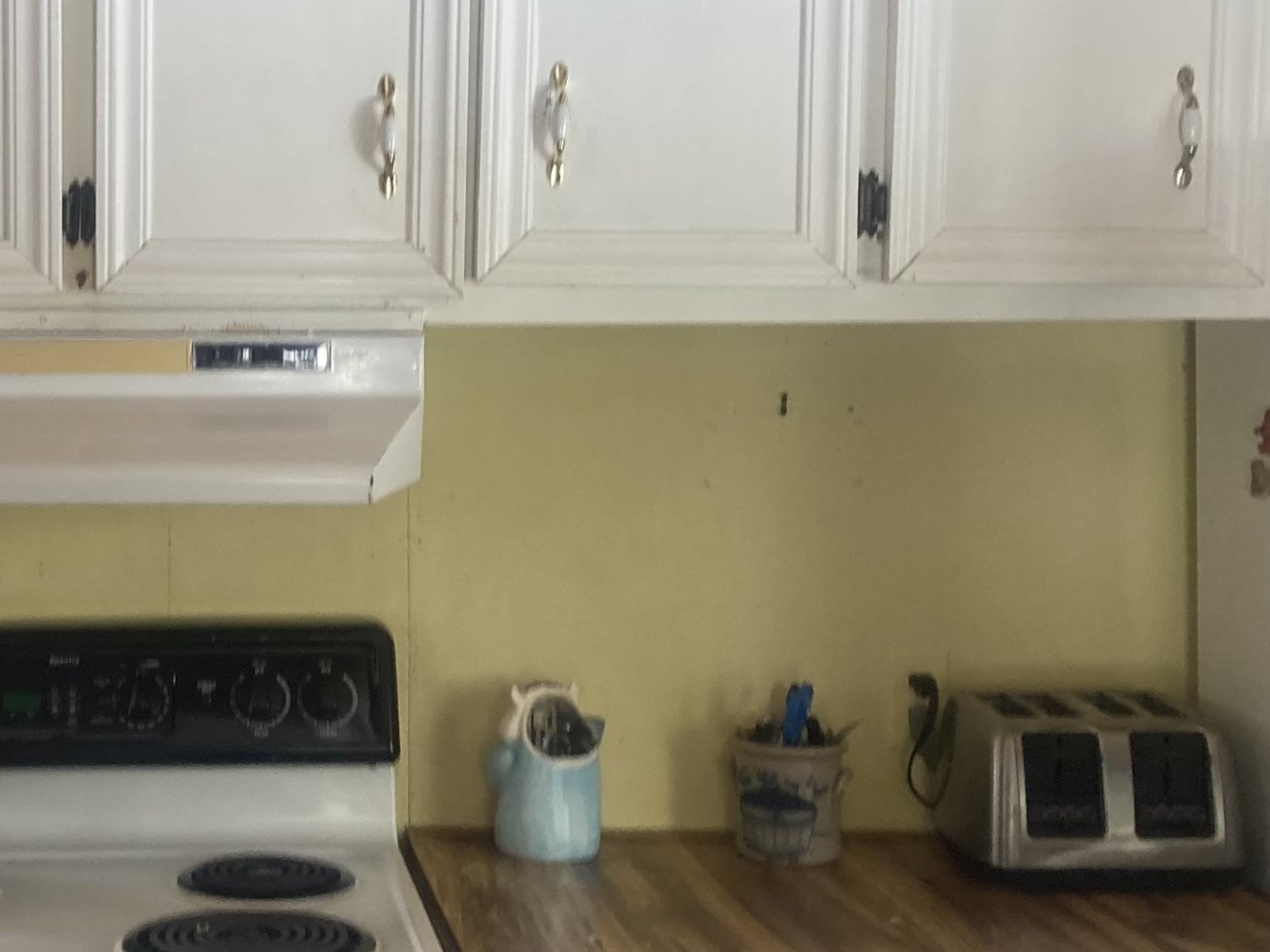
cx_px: 146
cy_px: 430
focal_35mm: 64
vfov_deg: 22.9
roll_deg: -1.4
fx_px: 2348
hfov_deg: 29.1
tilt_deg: -1.7
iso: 80
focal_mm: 3.99
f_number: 1.8
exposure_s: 1/95
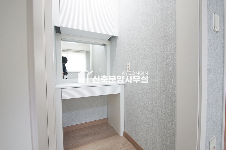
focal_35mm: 15
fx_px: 94
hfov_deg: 100.4
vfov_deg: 77.2
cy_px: 75
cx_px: 113
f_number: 6.3
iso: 800
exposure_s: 1/25
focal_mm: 10
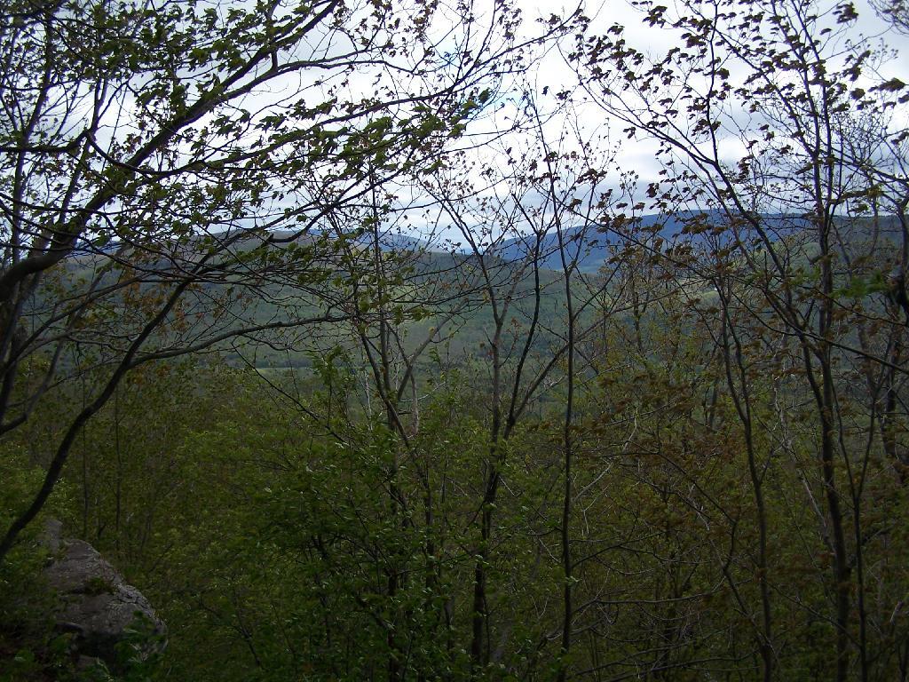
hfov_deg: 49.0
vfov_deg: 37.7
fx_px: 998
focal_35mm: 38
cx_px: 454
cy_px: 341
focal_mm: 6.3
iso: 80
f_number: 2.8
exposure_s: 1/1000
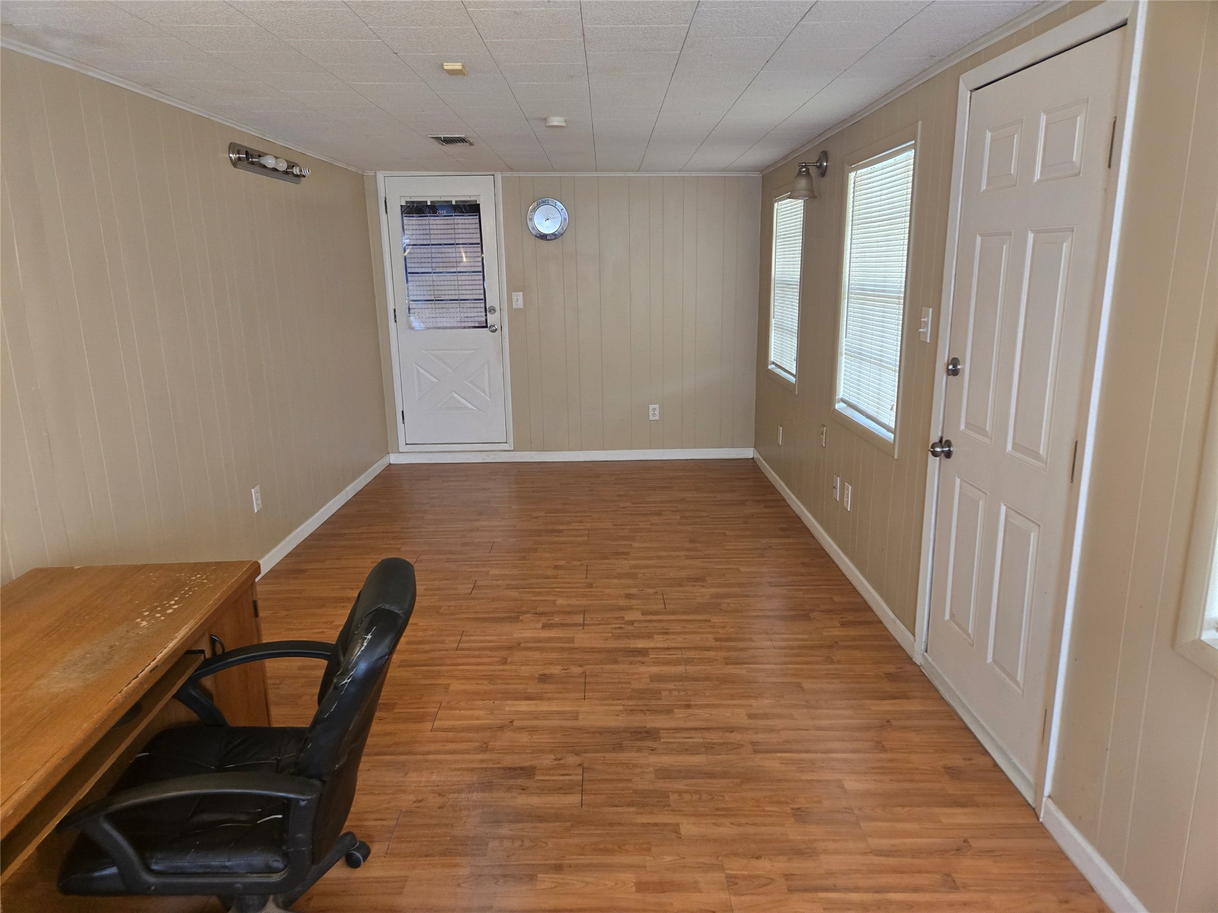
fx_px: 809
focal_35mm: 23
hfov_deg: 73.9
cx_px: 609
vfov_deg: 58.9
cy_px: 456
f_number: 1.8
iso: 400
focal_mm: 5.4
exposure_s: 1/120
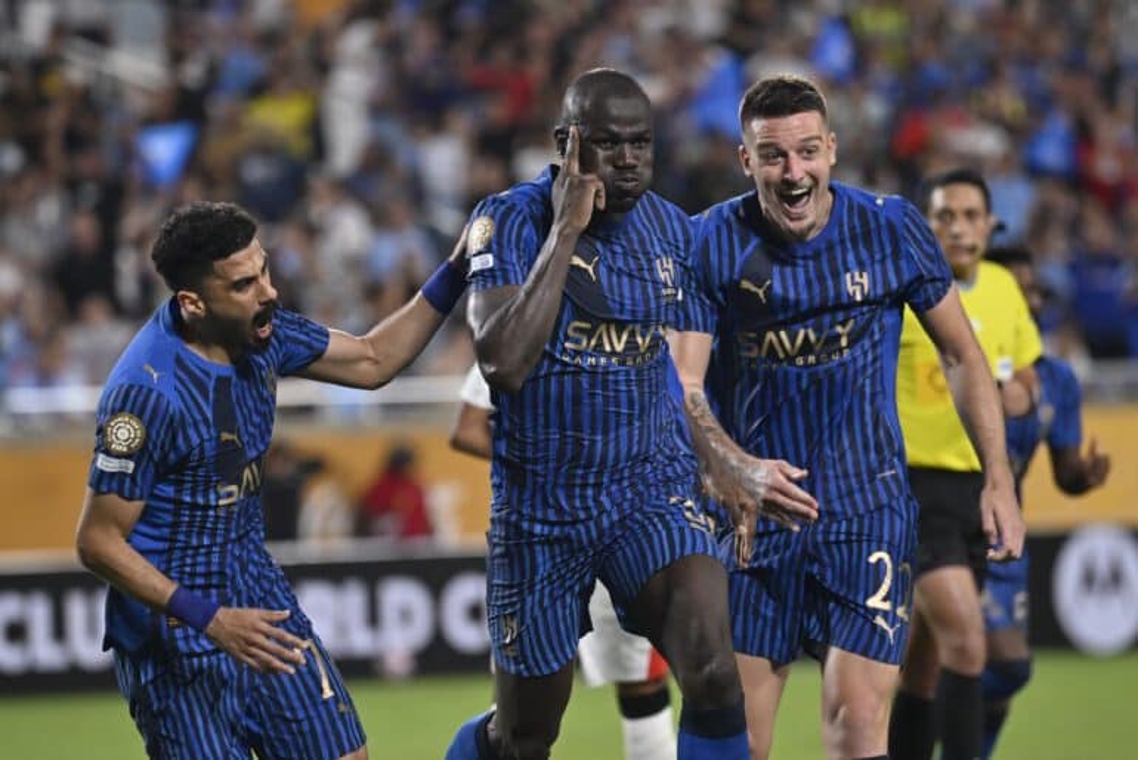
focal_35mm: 200
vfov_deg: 6.9
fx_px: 6324
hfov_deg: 10.3
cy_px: 380
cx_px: 569
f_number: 2.8
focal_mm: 200
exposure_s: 1/1250
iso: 1000
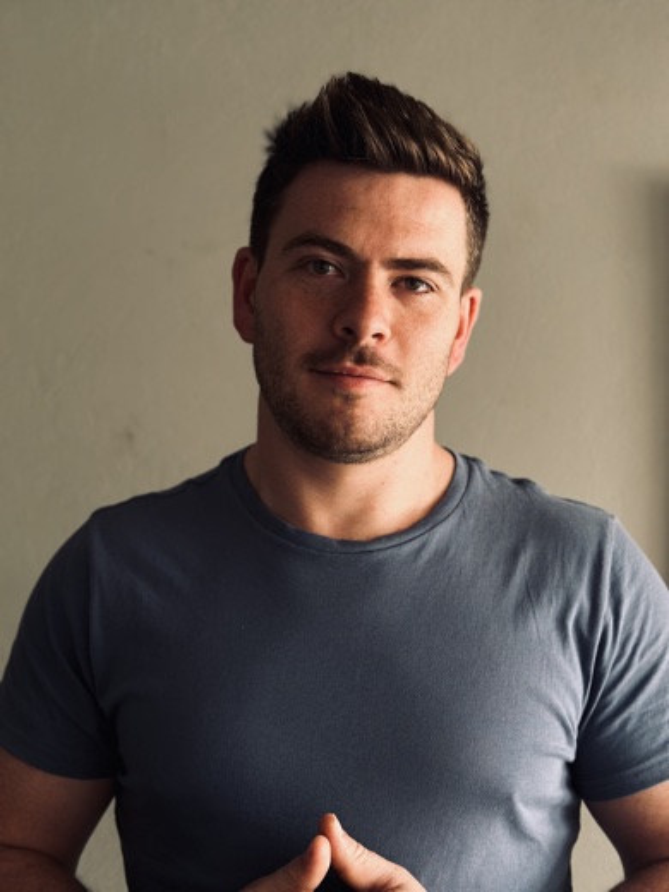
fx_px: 1237
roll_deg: -0.5
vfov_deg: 39.7
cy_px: 446
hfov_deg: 30.3
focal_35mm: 48
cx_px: 334
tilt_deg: -0.9
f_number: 1.78
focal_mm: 6.86
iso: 125
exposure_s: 1/85
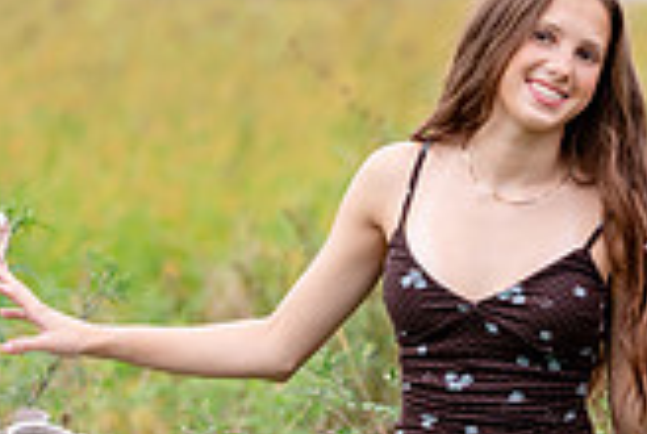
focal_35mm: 302
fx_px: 5437
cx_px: 442
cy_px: 531
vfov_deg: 4.6
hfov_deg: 6.8
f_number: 1.8
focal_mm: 85
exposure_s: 1/320
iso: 320
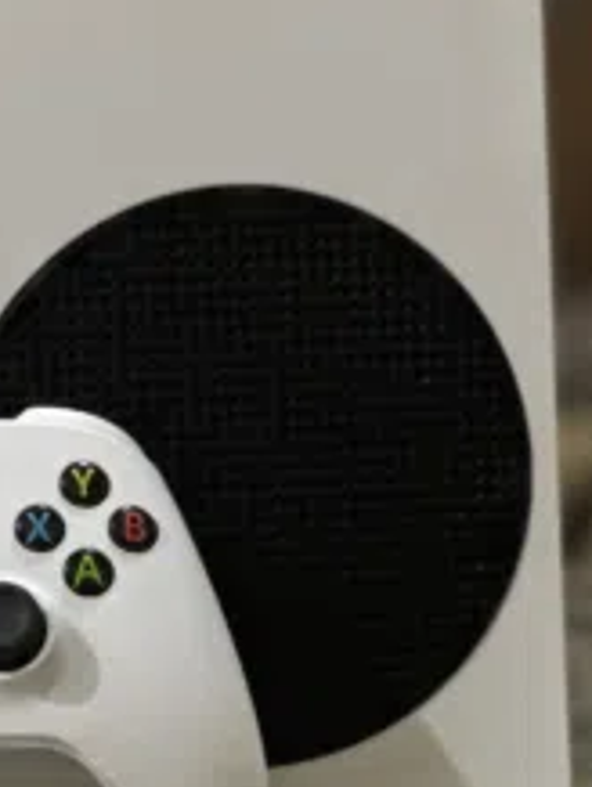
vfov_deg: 14.0
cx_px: 119
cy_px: 253
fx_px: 3209
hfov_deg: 10.5
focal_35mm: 141
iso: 640
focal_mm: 9
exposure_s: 1/14
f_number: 2.8
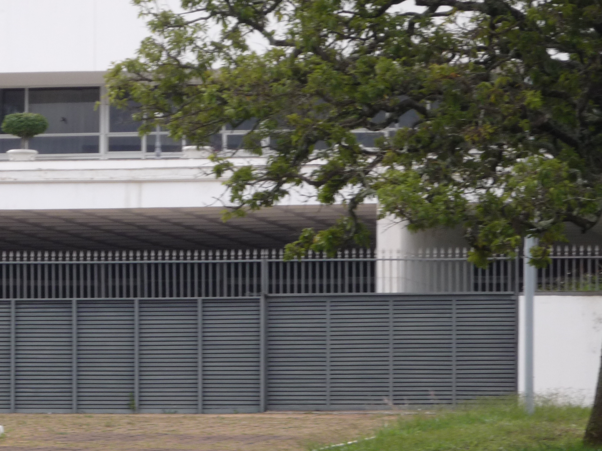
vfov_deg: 7.0
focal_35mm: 213
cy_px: 231
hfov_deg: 9.3
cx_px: 104
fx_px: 3704
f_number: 5.8
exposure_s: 1/200
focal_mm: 18.6
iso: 100
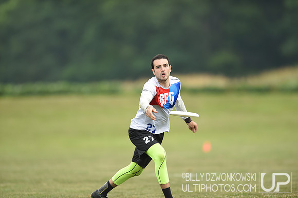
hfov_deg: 5.2
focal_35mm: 400
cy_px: 99
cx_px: 149
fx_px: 3306
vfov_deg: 3.4
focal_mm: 400
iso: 320
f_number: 2.8
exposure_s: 1/1600
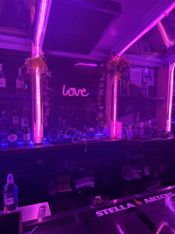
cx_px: 88
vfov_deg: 71.6
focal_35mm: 24
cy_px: 117
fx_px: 162
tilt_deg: -4.4
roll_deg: -0.8
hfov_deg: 56.8
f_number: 1.78
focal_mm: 6.76
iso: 800
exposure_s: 1/40
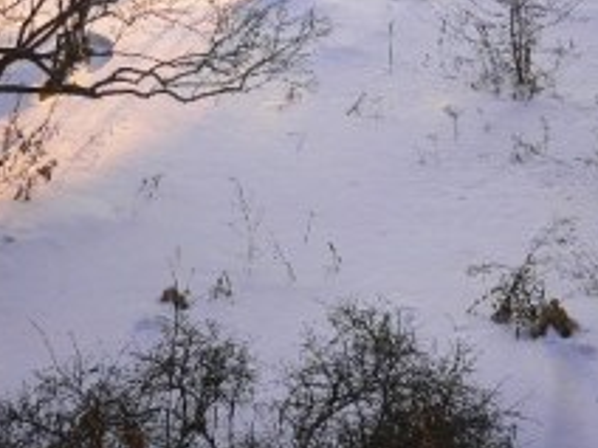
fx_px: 1278
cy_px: 87
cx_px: 432
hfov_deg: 26.1
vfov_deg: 19.7
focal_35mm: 74
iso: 80
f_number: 2.8
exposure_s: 1/200
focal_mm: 5.8
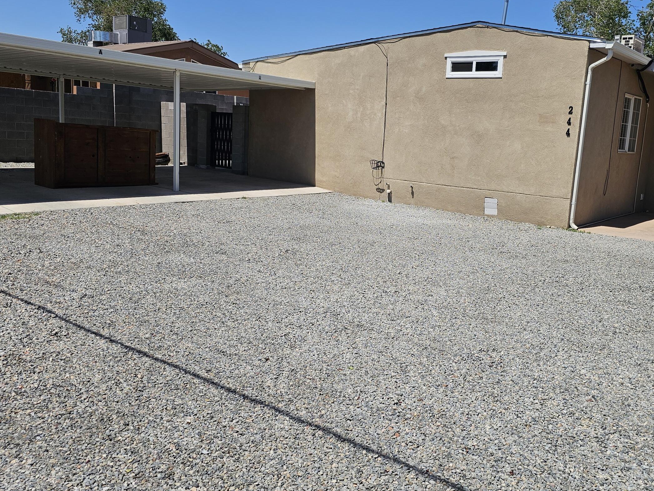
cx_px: 414
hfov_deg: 54.6
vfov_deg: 42.9
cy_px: 239
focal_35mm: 33
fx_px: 623
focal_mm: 6.3
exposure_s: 1/1550
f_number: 1.7
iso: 12
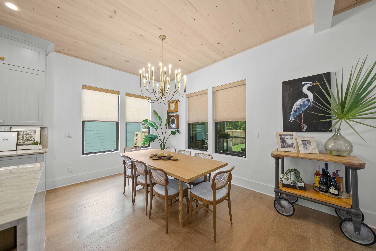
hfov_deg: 112.6
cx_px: 188
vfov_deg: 90.1
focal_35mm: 12
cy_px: 126
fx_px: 125
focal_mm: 12
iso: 500
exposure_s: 1/4
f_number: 7.1
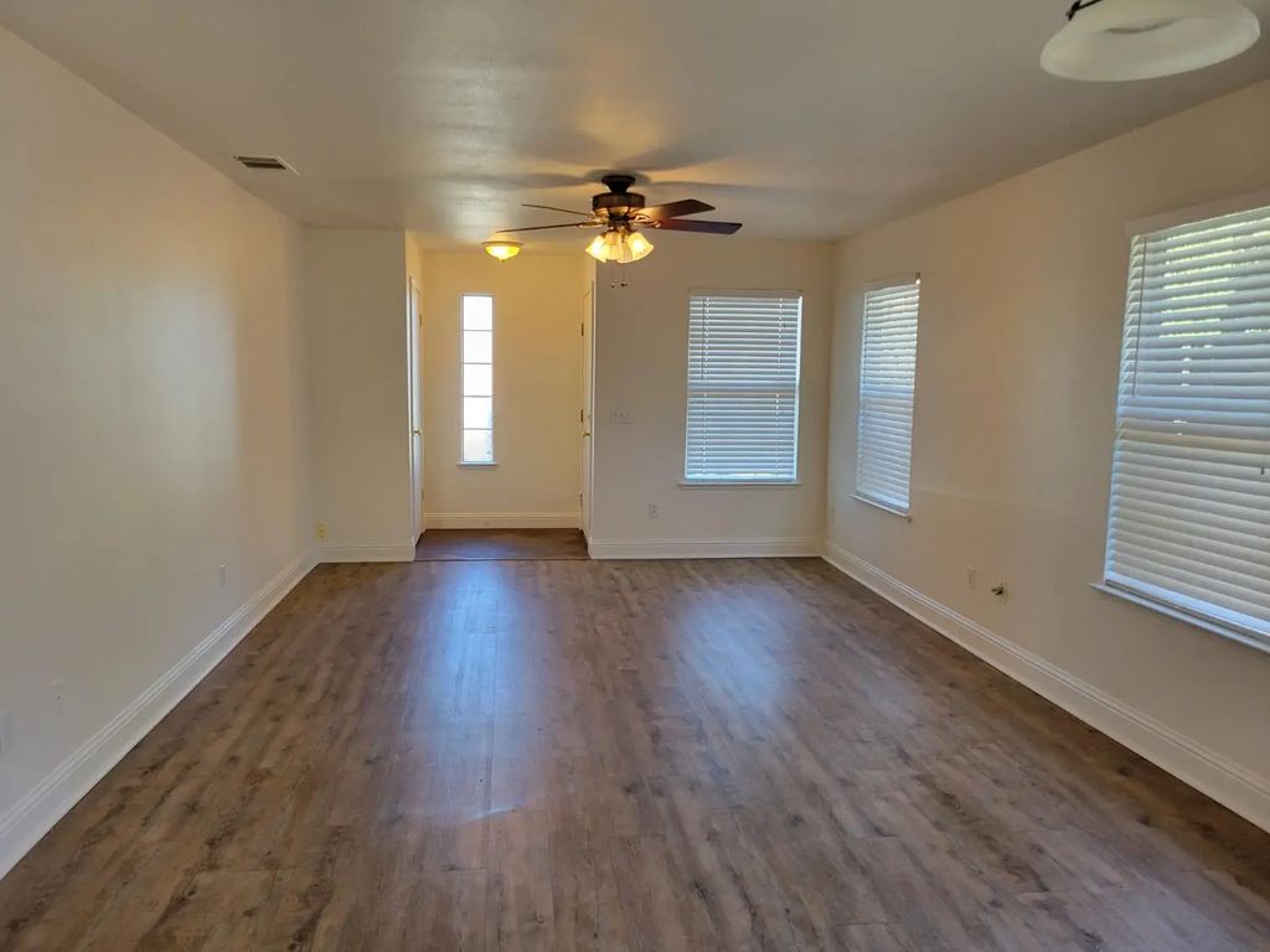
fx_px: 954
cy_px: 476
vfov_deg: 53.1
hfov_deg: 67.3
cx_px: 635
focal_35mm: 26
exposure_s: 1/120
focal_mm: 5.4
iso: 160
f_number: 1.8
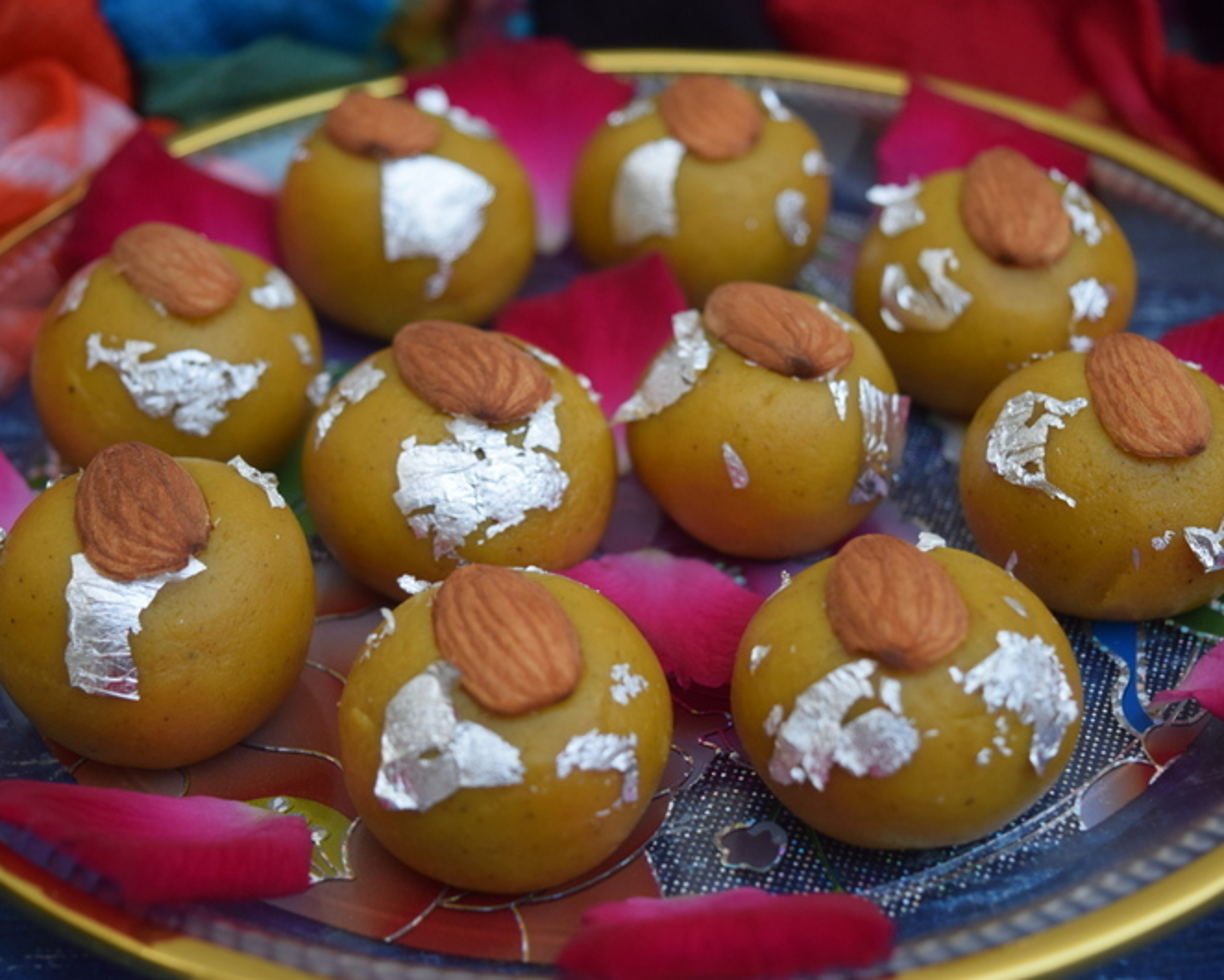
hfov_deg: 24.9
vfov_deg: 20.0
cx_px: 562
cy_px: 488
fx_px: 2775
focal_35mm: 77
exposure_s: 1/100
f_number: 5
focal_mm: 45
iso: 400
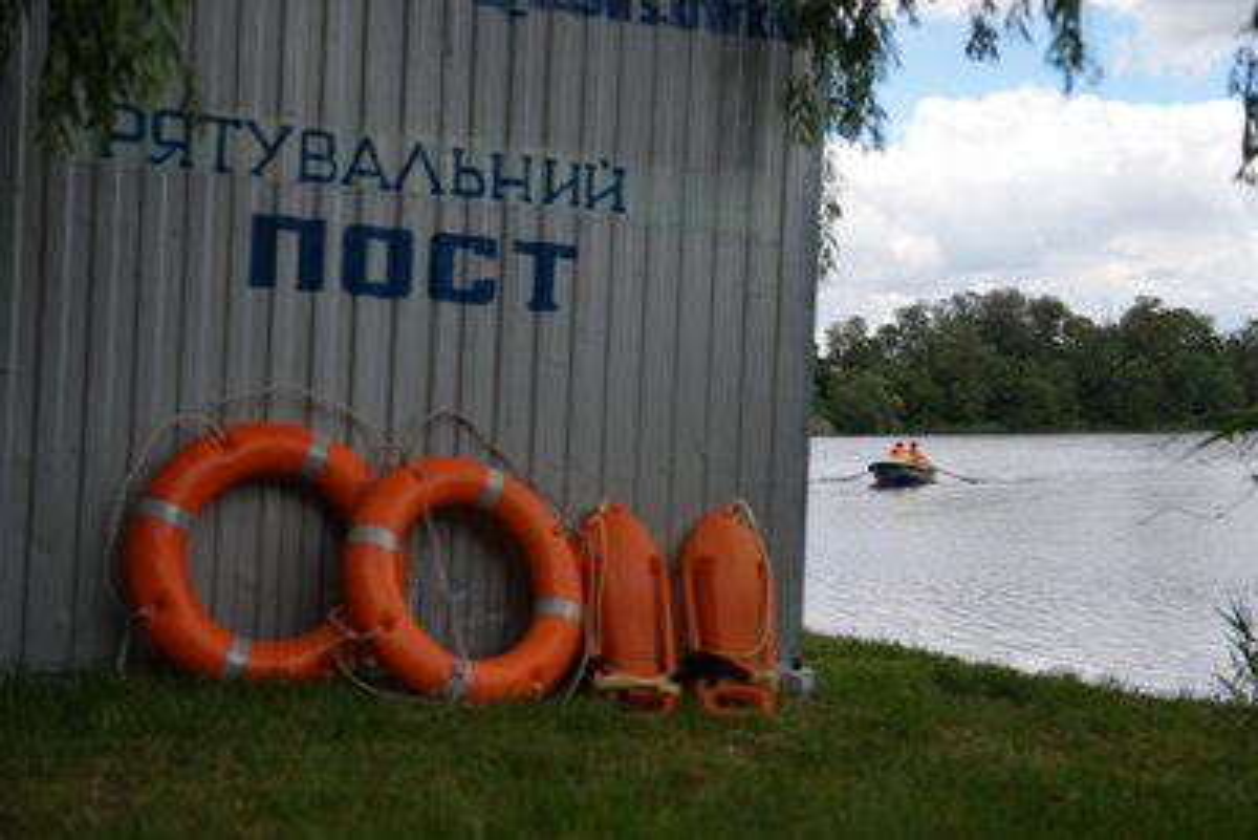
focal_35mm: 43
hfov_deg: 45.4
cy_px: 420
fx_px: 1503
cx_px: 629
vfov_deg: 31.2
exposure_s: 1/1000
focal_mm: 43
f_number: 2.8
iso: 100
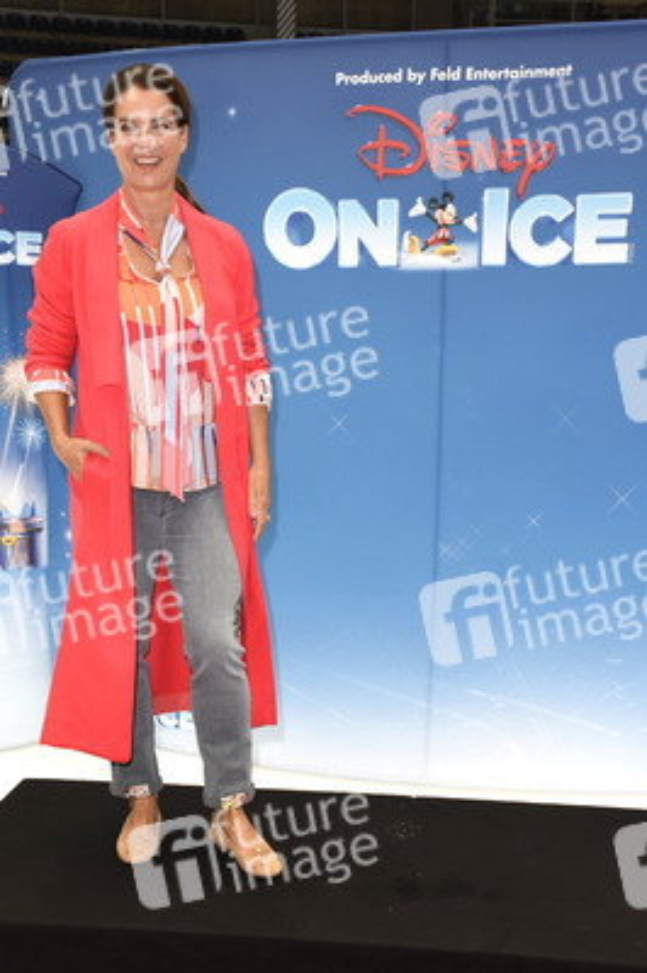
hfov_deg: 28.0
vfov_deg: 41.1
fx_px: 1296
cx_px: 324
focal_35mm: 48
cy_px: 486
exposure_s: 1/60
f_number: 6.3
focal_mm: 32
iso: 1000
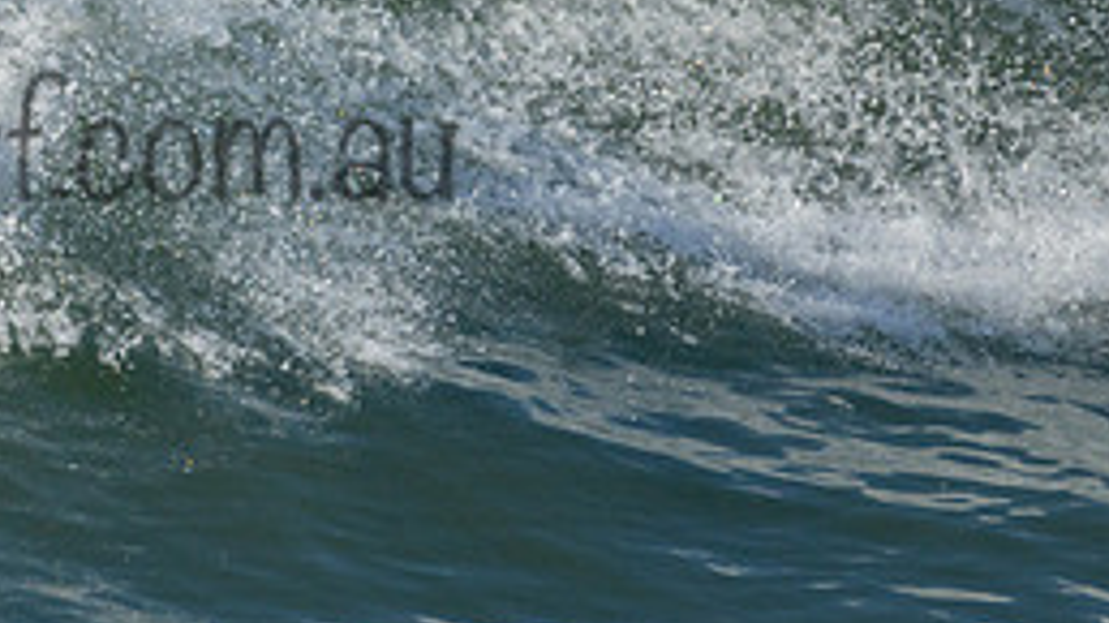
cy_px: -33
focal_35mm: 2187
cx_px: 201
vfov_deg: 0.6
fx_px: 64298
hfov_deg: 1.0
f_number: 11
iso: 800
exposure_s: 1/2000
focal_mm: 800
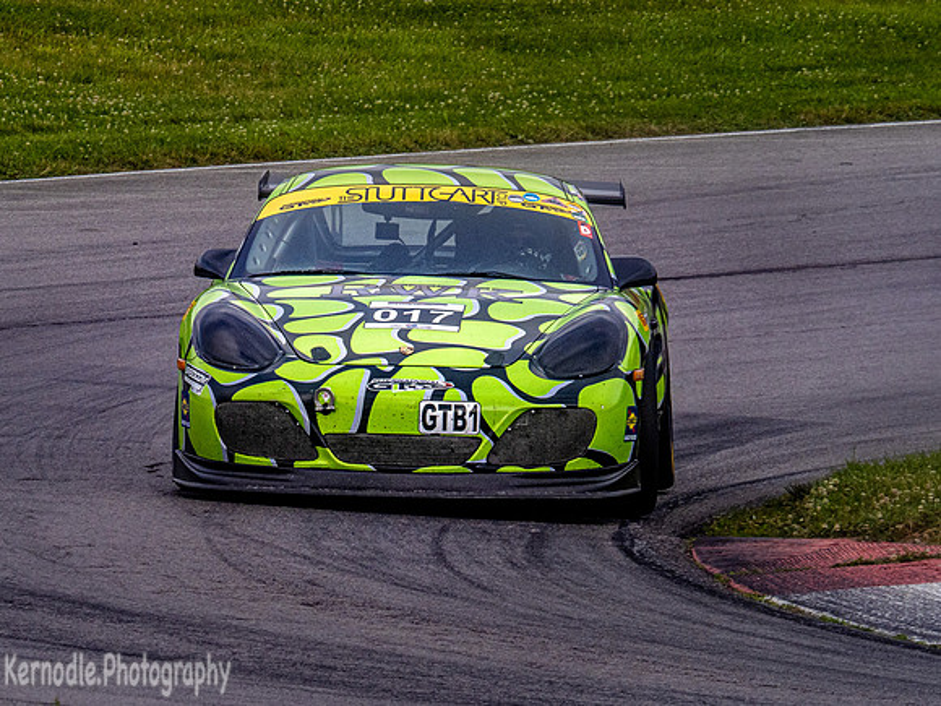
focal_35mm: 492
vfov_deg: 3.0
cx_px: 392
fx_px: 13363
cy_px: 363
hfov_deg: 4.0
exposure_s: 1/320
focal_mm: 210
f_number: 13
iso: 400
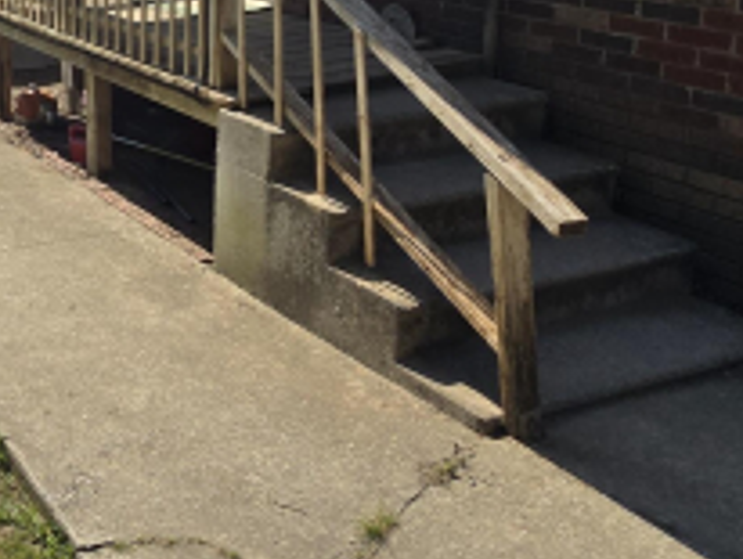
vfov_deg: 31.8
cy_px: 0
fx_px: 903
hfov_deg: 35.5
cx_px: -142
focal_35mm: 42
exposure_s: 1/2384
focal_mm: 2.2
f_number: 2.2
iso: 50
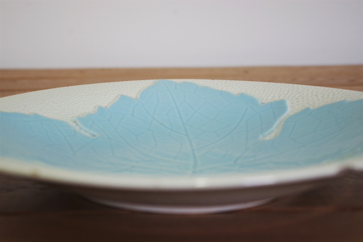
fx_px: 726
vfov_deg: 18.9
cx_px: 182
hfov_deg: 28.1
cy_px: 121
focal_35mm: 72
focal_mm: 47.5
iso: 400
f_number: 5.6
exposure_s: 1/100
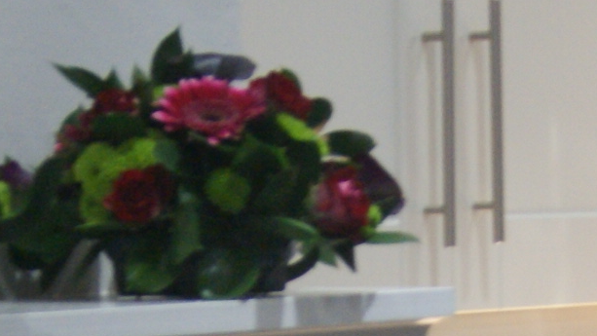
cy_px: 809
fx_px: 4148
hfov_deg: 8.2
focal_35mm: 262
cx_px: 579
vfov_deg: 4.5
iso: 400
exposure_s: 1/15
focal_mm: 30
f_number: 4.5
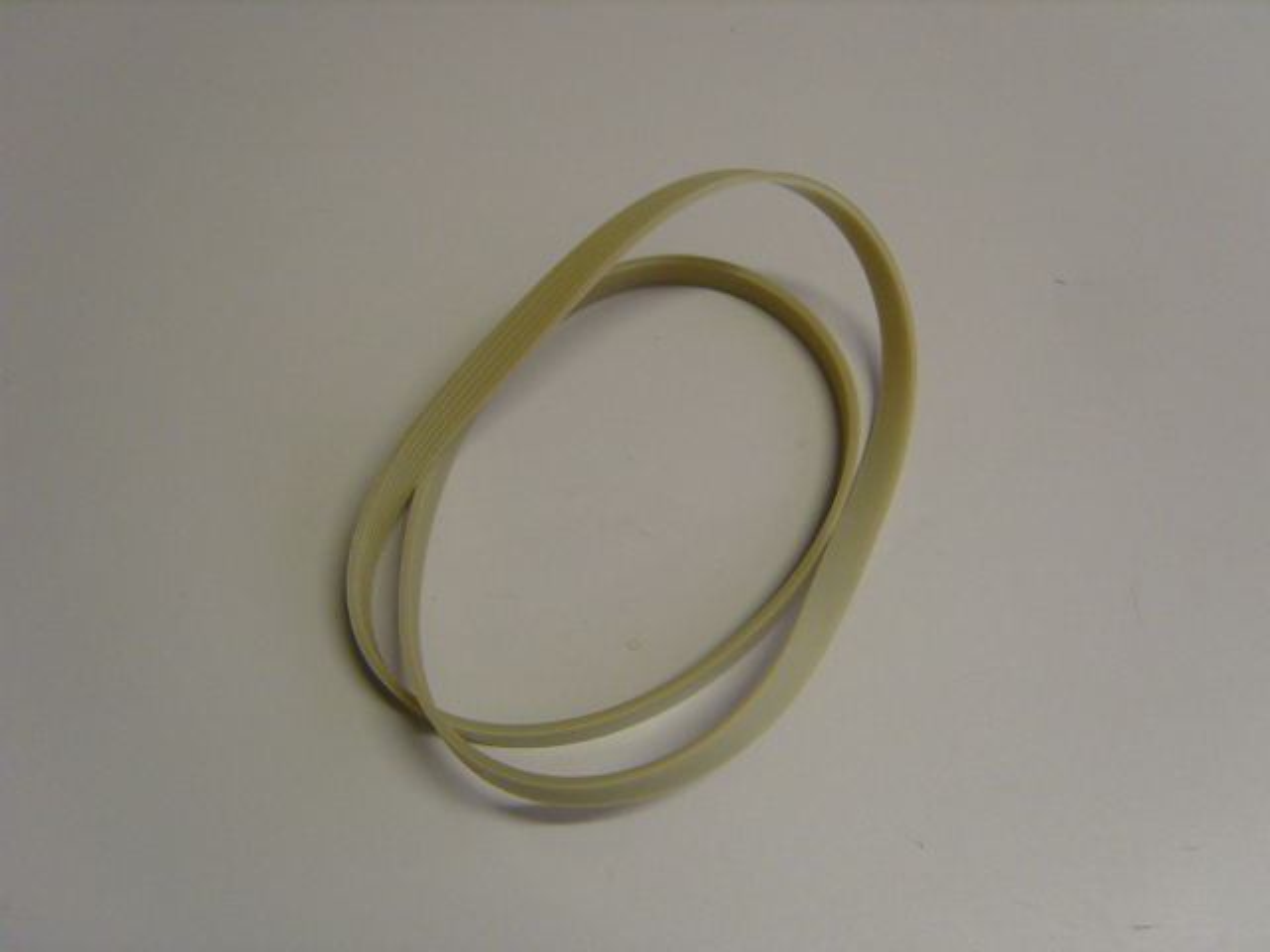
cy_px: 476
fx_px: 1284
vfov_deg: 40.7
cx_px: 635
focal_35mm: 35
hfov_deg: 52.6
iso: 183
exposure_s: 1/30
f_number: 2.8
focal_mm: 7.4
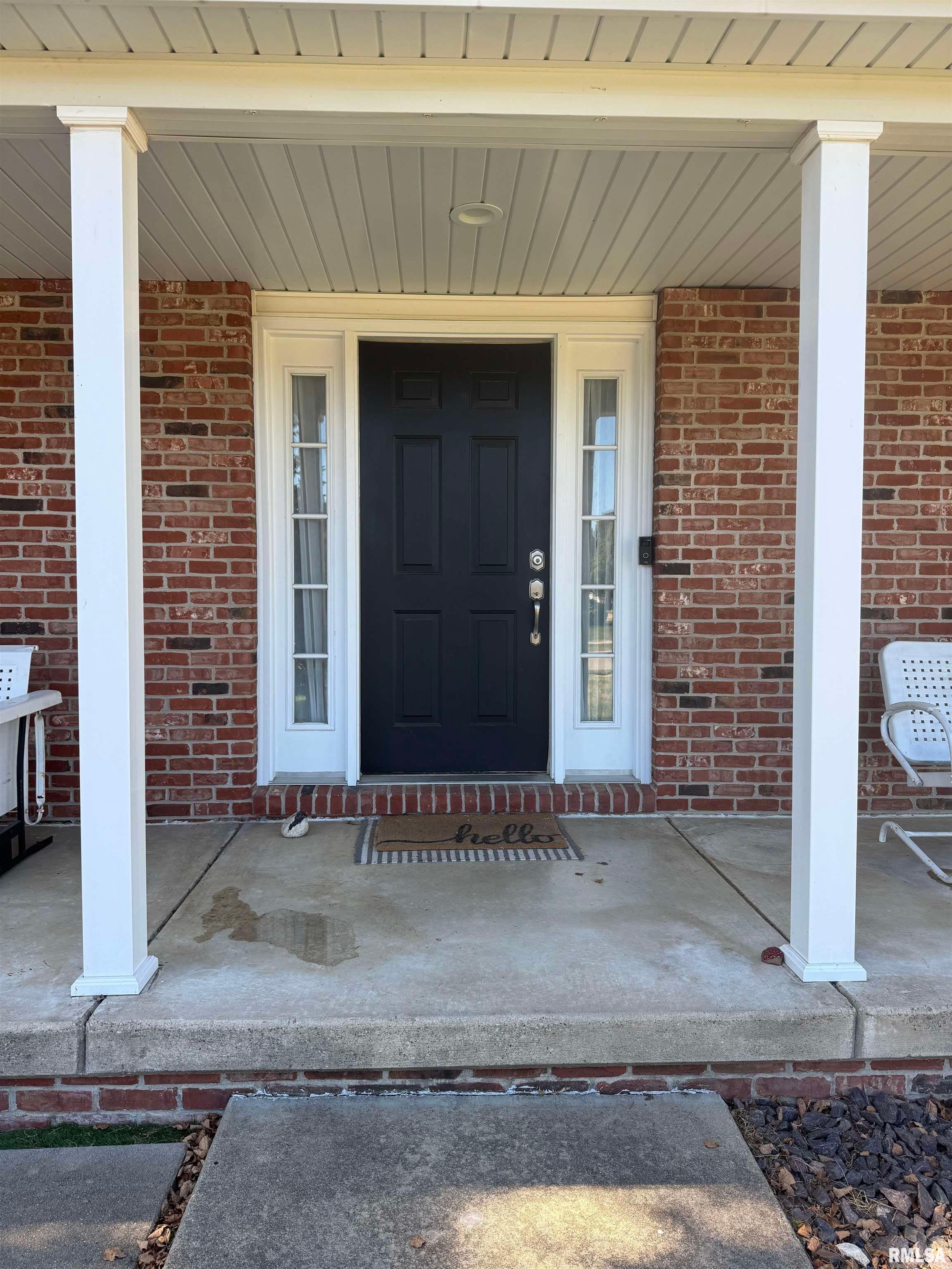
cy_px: 634
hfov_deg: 56.8
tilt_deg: -1.9
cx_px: 476
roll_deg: +0.1
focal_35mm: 24
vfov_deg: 71.6
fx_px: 880
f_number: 1.78
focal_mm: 6.76
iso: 80
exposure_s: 1/678
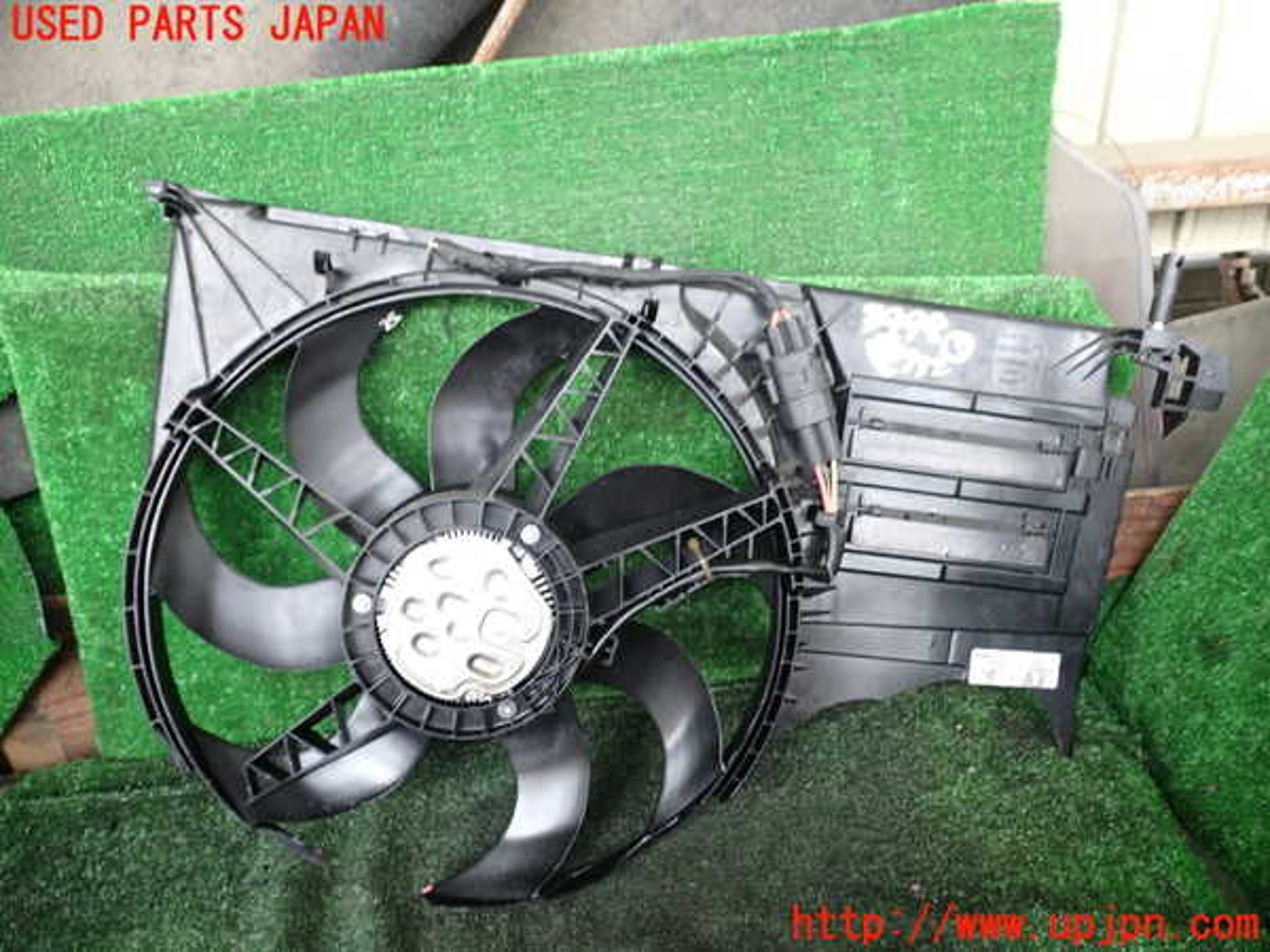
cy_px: 476
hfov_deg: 60.0
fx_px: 1101
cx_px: 635
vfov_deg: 46.8
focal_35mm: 30
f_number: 2.3
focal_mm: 5.4
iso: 250
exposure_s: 1/30
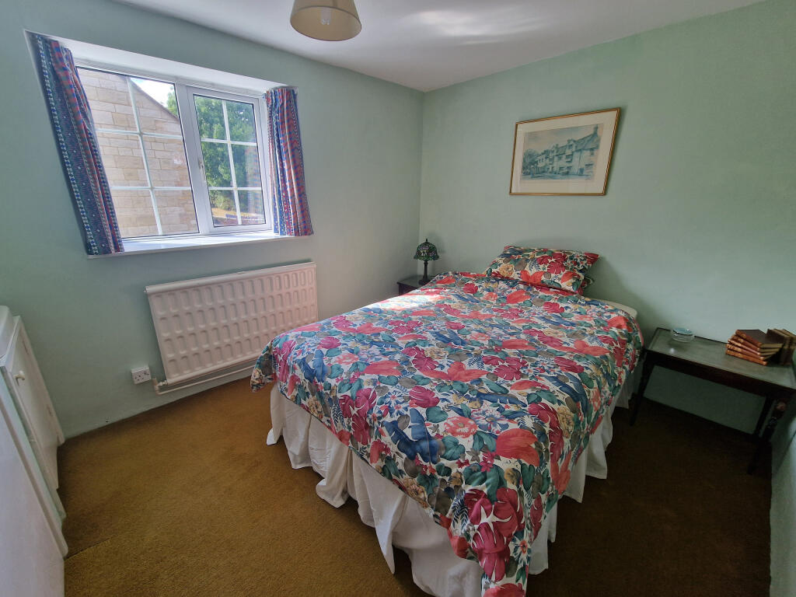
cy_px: 298
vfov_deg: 89.9
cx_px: 398
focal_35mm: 13
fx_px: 299
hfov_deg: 106.2
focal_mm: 2.2
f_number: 2.2
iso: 64
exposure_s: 1/100
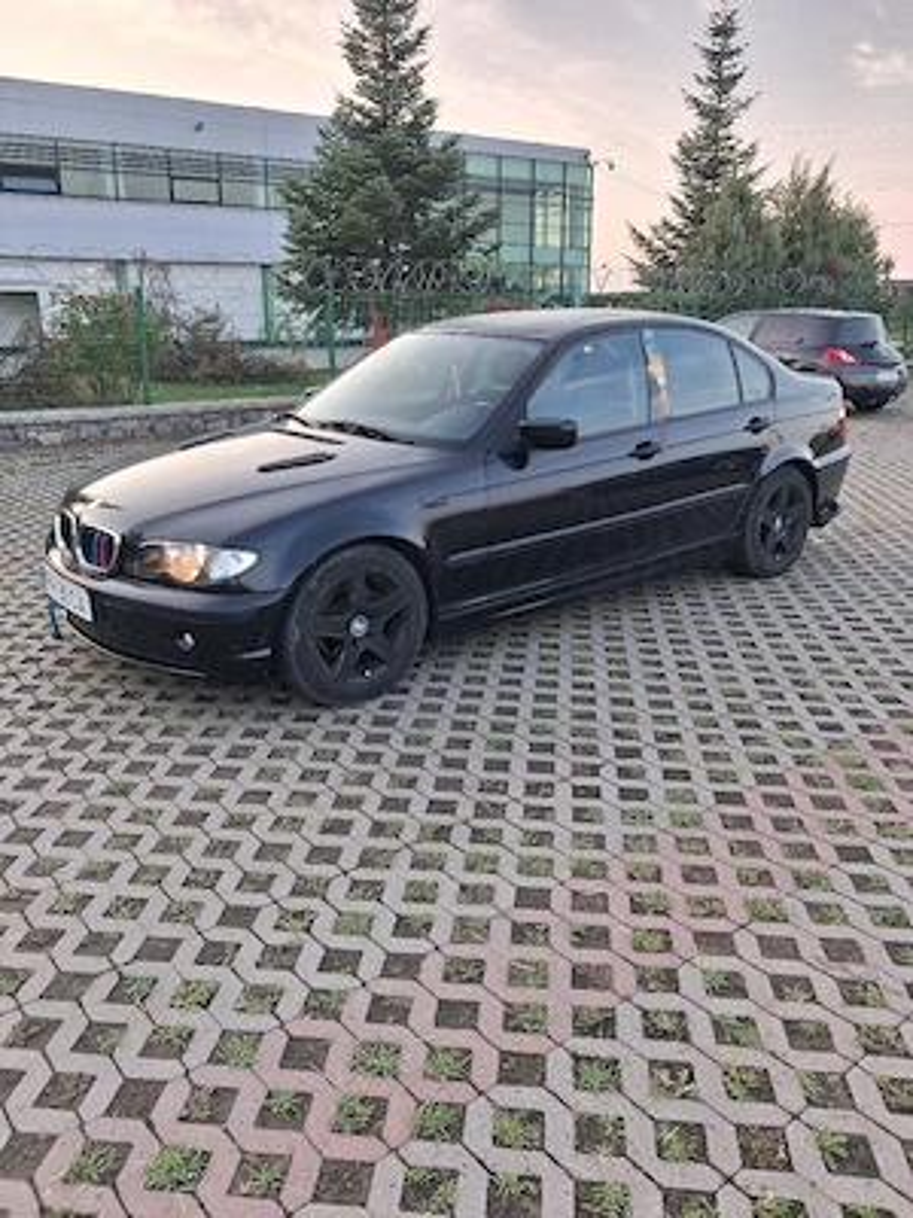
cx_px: 456
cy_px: 609
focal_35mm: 27
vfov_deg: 65.3
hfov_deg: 51.4
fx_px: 950
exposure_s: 1/100
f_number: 1.8
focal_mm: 4
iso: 50
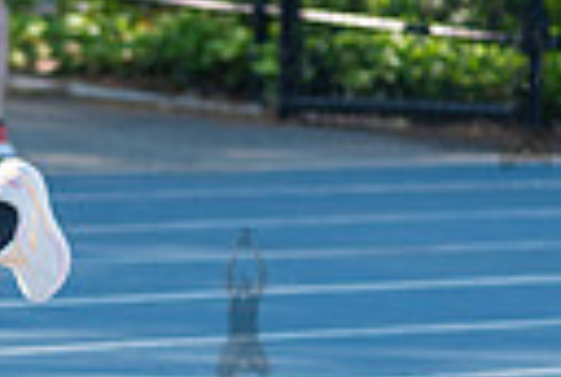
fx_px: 12668
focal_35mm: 811
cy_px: 95
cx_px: -276
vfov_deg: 1.7
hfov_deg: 2.5
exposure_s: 1/400
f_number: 4
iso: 200
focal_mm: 170
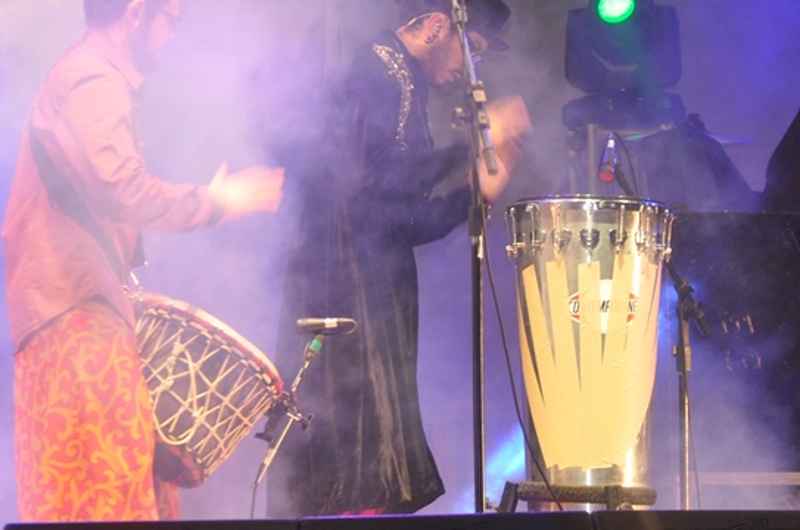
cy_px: 127
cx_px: 541
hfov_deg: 7.6
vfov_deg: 5.0
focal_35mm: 273
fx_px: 6053
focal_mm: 105
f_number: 5.6
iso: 800
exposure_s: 1/60
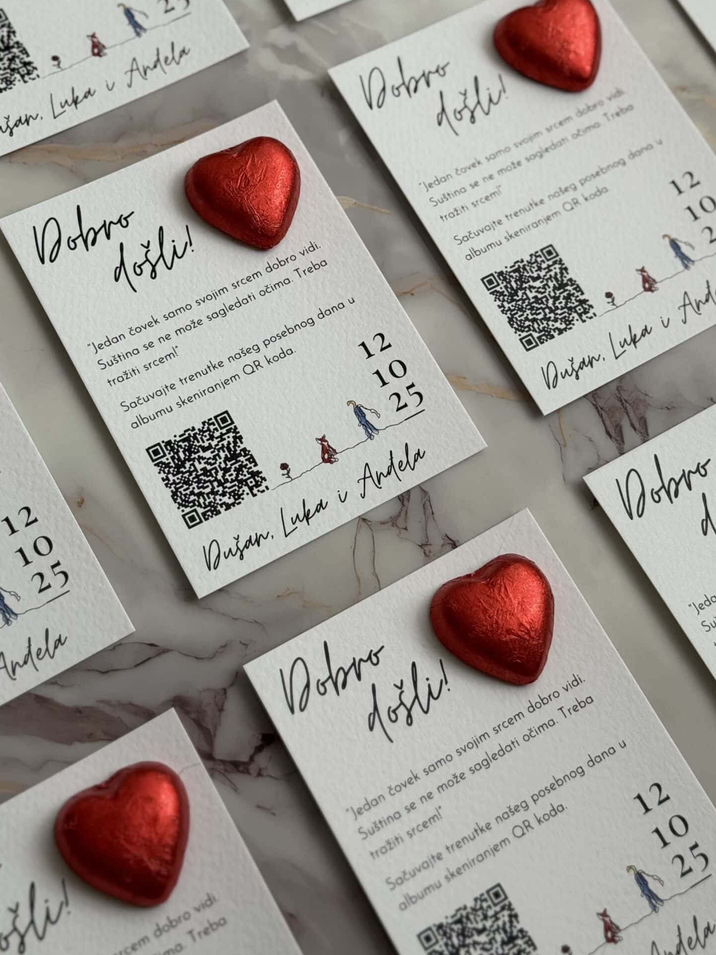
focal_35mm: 64
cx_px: 338
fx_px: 1765
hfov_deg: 22.9
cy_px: 329
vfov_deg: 30.1
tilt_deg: -68.0
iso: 50
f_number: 1.78
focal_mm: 6.76
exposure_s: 1/122
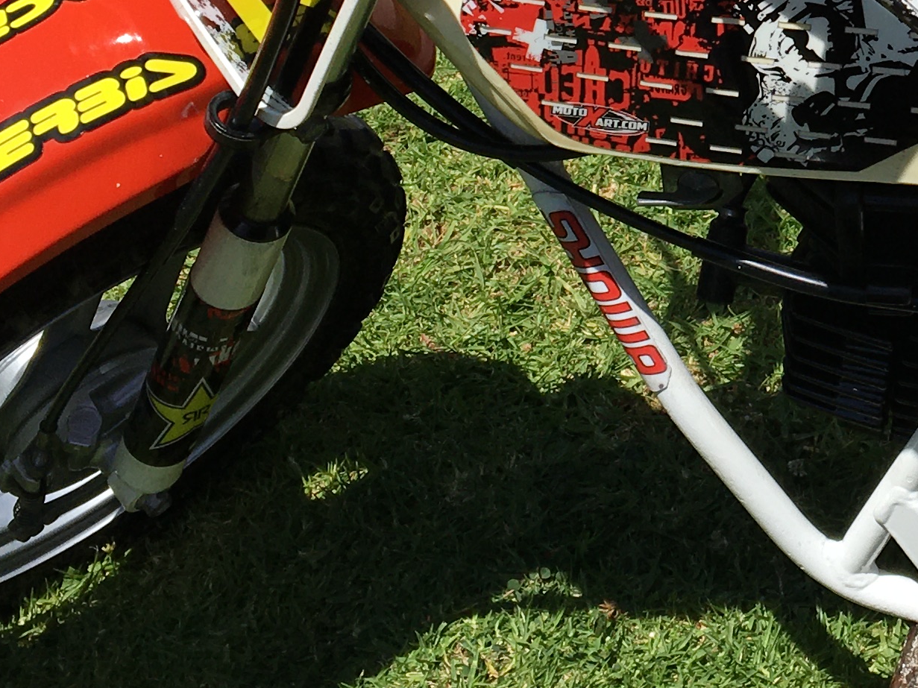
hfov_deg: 19.9
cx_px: 957
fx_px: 2519
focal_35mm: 95
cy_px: -66
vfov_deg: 15.2
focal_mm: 4.15
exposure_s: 1/2404
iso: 25
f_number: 2.2
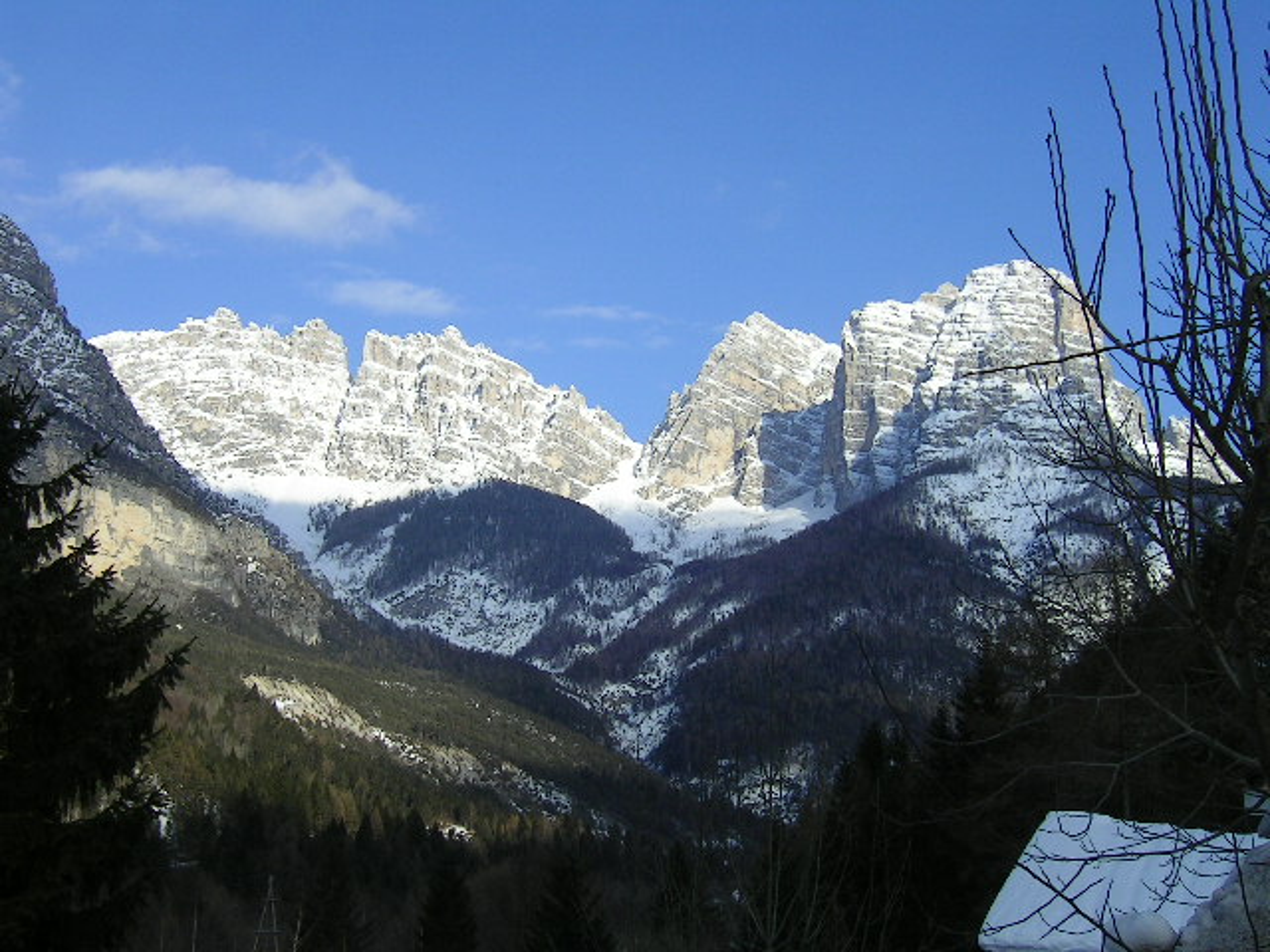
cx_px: 635
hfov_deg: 43.9
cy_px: 476
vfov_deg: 33.6
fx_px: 1578
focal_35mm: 43
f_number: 5.4
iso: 50
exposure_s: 1/410
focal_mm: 6.7
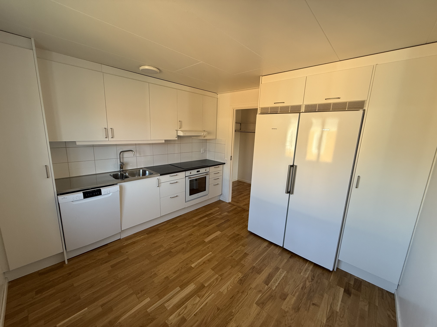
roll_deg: -2.2
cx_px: 218
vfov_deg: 85.7
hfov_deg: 102.1
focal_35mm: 14
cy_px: 164
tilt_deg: -11.3
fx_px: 177
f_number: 2.2
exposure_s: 1/99
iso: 100
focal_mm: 2.22
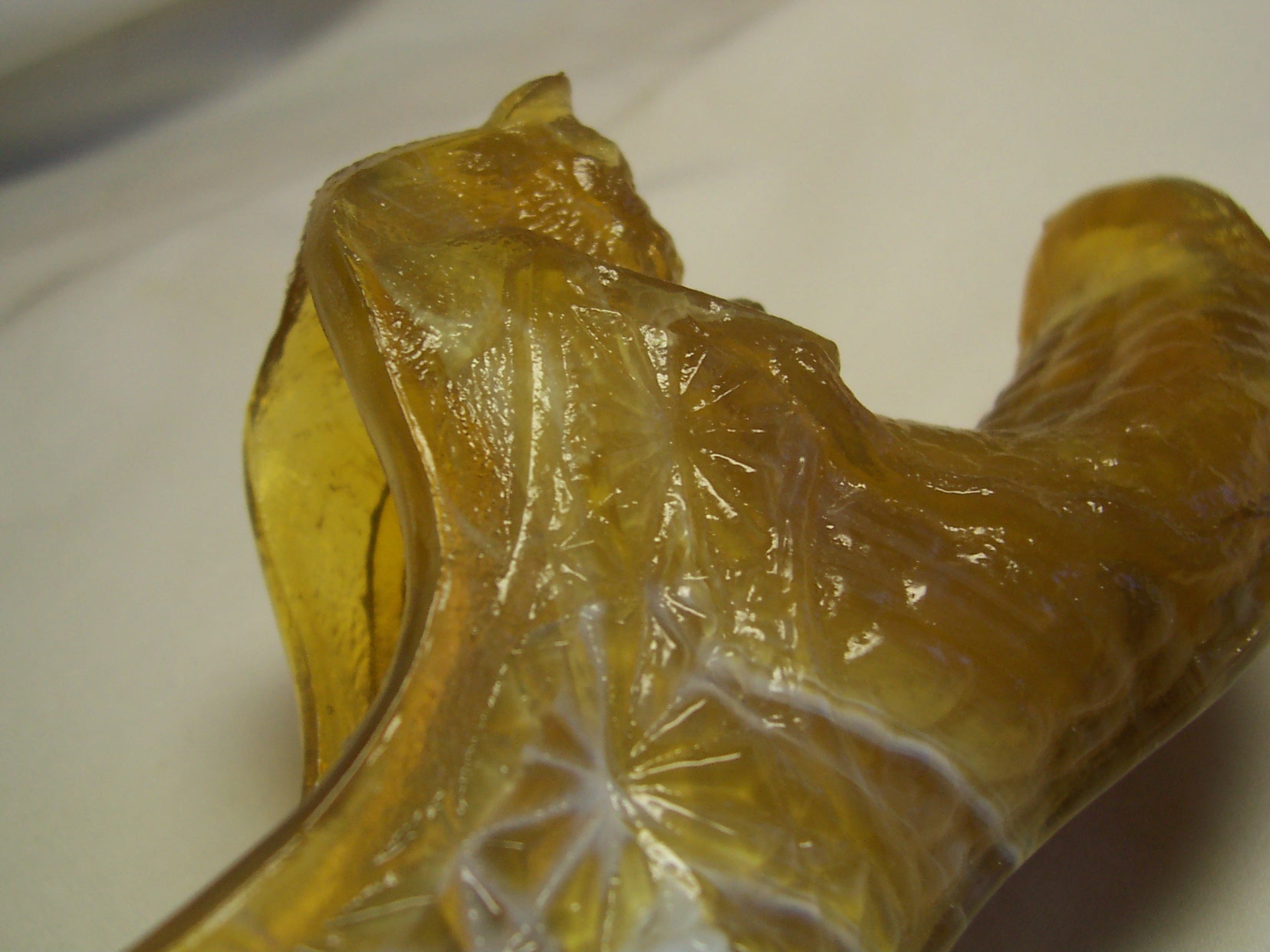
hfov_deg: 50.1
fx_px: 1357
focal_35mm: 37
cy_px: 476
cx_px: 635
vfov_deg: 38.7
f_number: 2.8
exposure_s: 1/90
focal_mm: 5.6
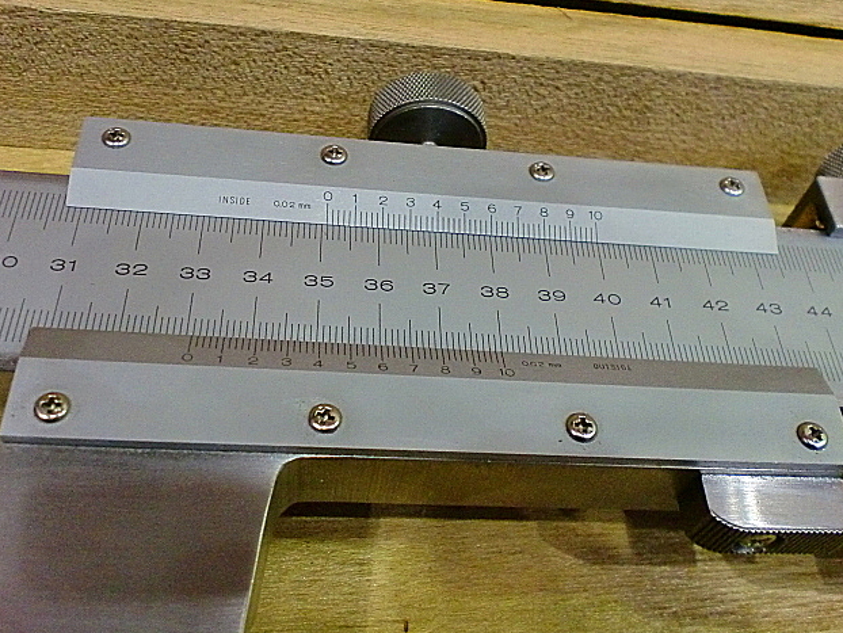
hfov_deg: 51.3
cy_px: 312
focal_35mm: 36
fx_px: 877
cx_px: 423
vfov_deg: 39.7
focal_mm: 6.3
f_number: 3.1
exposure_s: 1/60
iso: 500
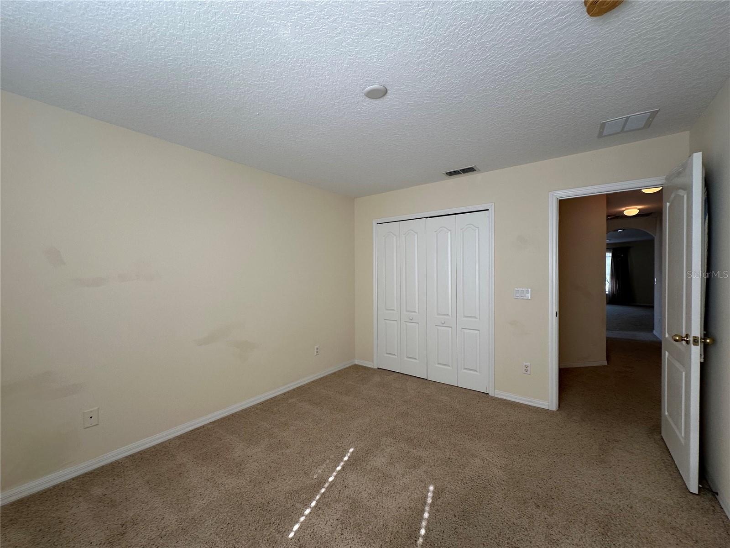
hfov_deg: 102.1
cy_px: 274
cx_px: 365
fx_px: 295
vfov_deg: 85.7
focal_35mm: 14
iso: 64
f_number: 2.2
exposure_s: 1/99
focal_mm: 2.22
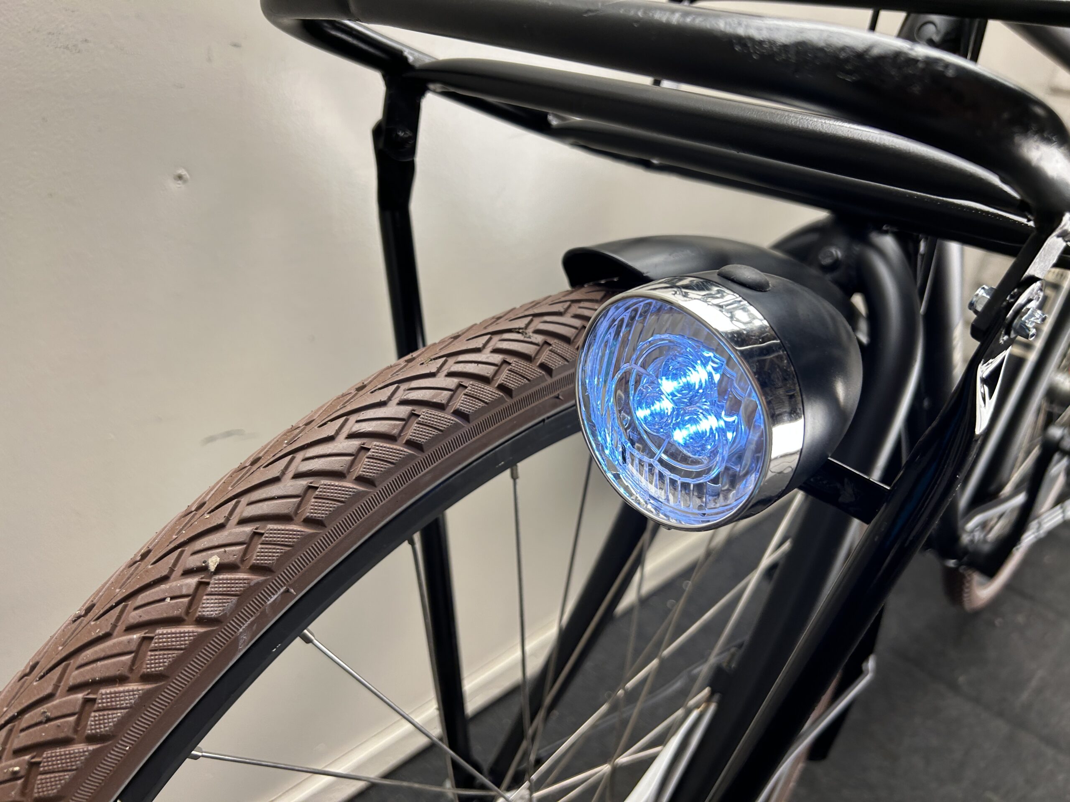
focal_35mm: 26
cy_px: 401
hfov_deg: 67.3
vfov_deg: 53.1
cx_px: 535
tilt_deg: -26.5
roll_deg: -7.4
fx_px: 804
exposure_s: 1/100
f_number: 1.5
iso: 50
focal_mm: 5.7
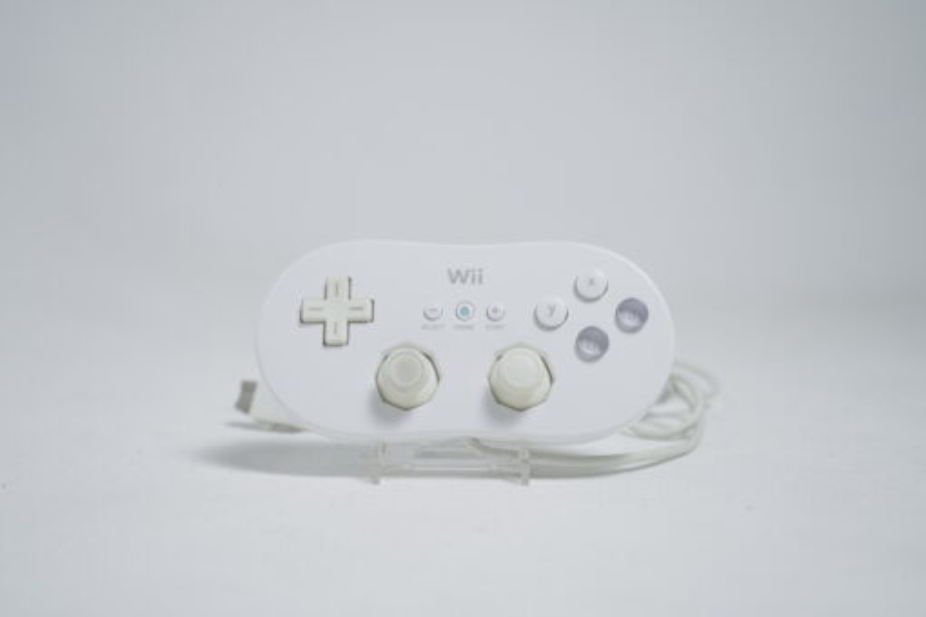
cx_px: 463
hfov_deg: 42.7
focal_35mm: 46
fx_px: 1183
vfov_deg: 29.2
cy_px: 308
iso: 100
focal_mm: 46
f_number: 5
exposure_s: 1/13
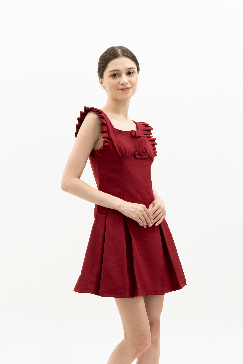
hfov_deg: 32.6
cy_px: 182
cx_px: 122
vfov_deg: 47.4
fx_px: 415
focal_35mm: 41
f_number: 11
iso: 100
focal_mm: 41
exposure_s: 1/160
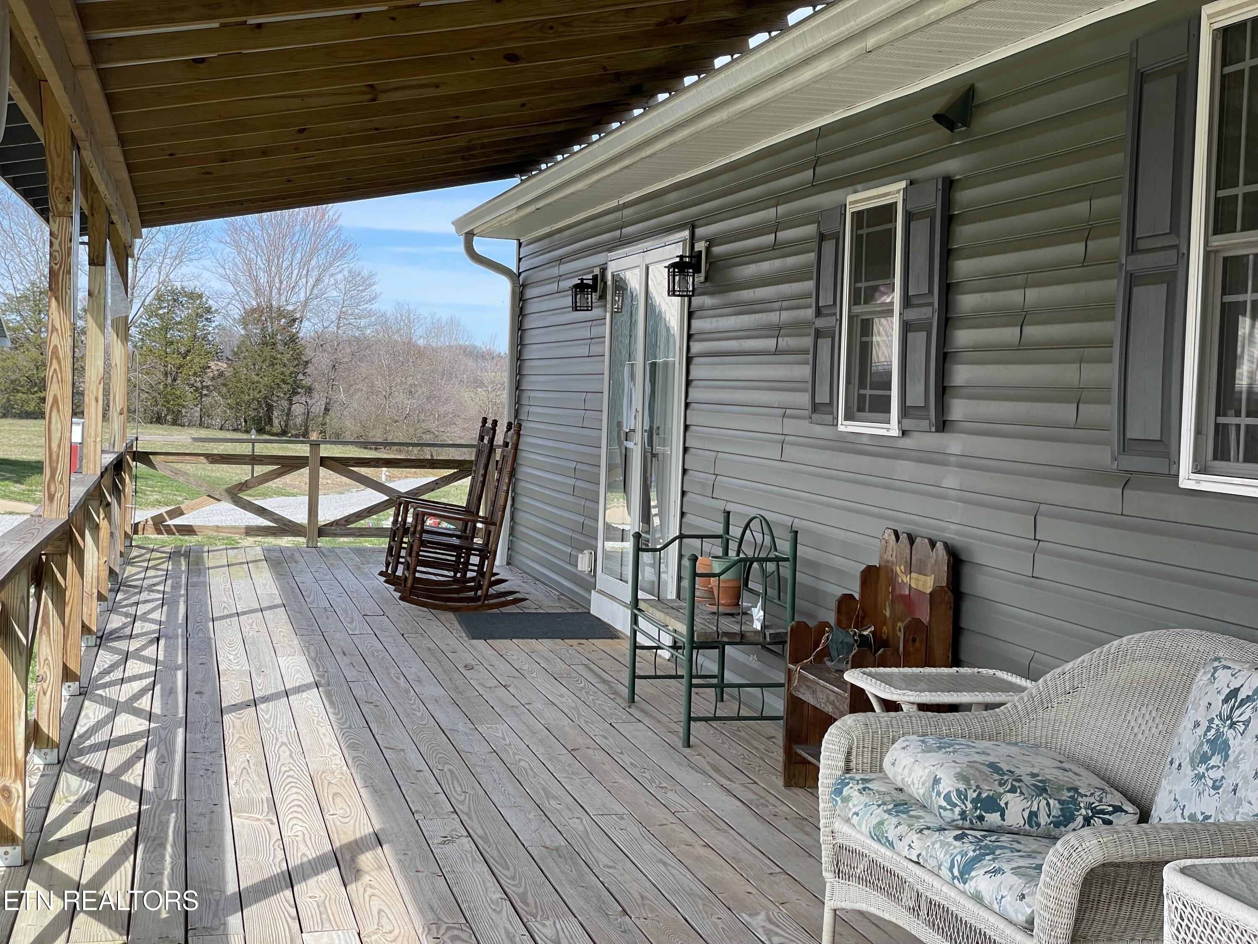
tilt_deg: -0.3
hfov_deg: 36.8
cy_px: 472
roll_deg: -1.5
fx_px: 1890
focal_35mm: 52
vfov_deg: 28.0
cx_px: 629
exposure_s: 1/600
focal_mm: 6
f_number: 2
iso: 25
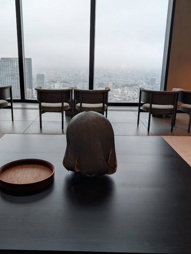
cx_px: 78
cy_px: 128
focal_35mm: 33
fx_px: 242
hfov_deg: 42.9
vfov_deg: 55.3
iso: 23
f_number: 1.68
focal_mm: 6.9
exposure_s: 1/56.7
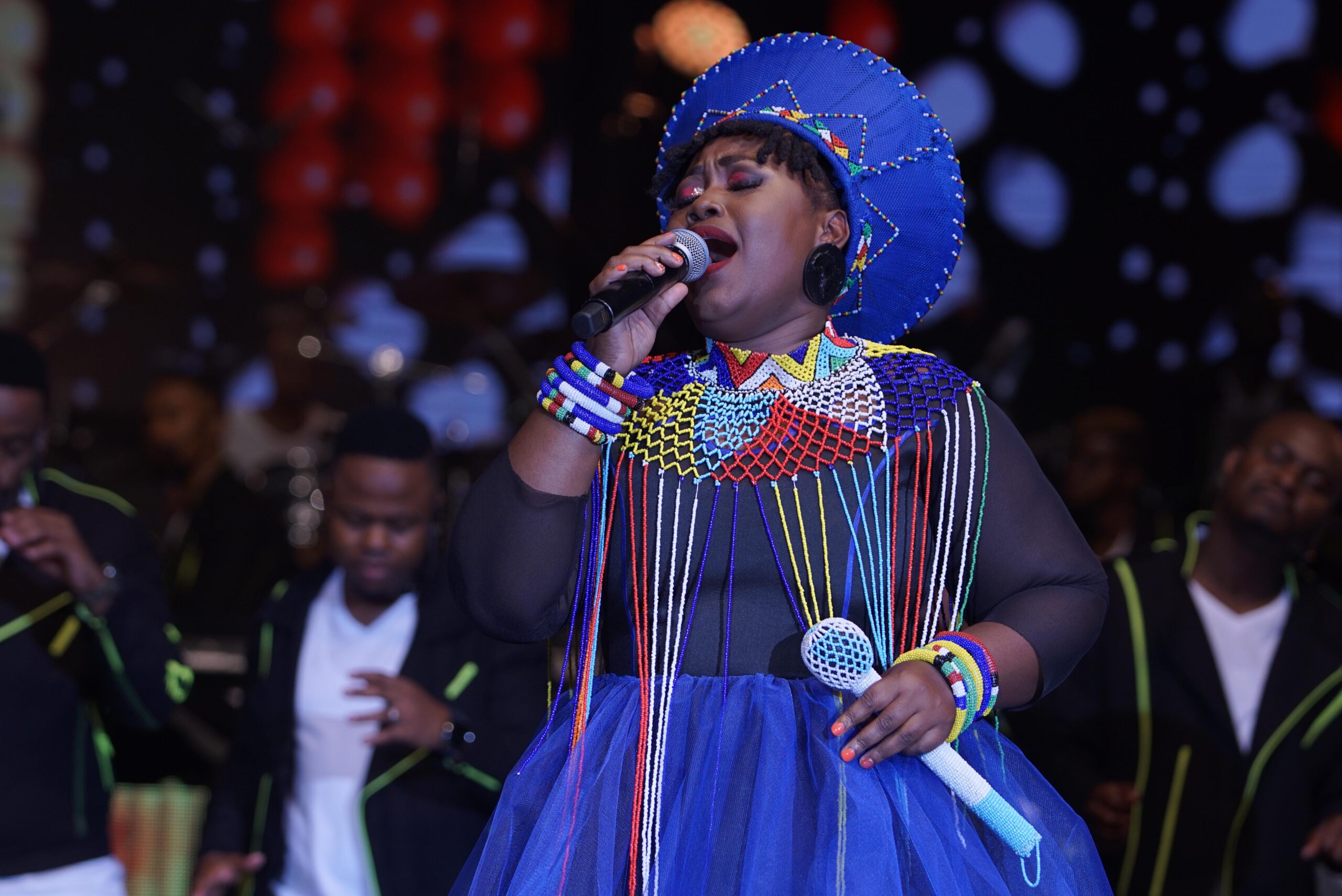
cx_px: 671
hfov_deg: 12.4
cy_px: 448
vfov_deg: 8.3
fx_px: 6152
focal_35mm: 165
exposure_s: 1/250
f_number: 3.2
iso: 320
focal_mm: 110
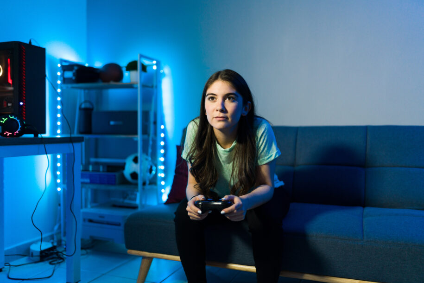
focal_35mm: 35
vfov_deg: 37.9
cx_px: 212
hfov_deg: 54.4
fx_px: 412
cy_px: 142
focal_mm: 35
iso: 800
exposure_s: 1/100
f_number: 1.4
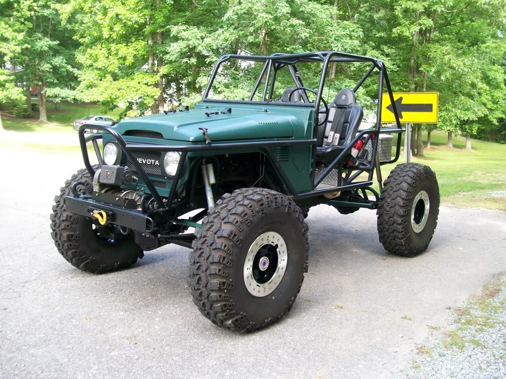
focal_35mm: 36
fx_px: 526
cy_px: 190
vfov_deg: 39.7
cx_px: 253
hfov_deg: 51.4
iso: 80
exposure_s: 1/107
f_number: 2.7
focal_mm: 6
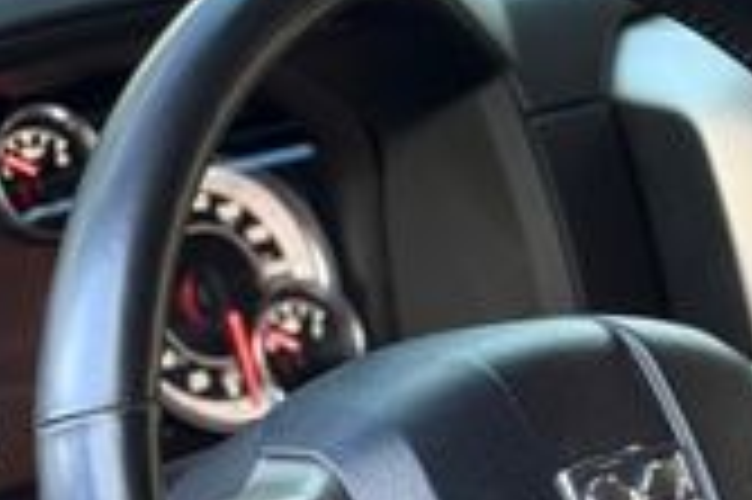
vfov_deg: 9.7
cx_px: 680
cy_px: 369
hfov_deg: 14.4
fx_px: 2942
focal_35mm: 141
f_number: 1.78
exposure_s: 1/60
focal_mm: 6.76
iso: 200
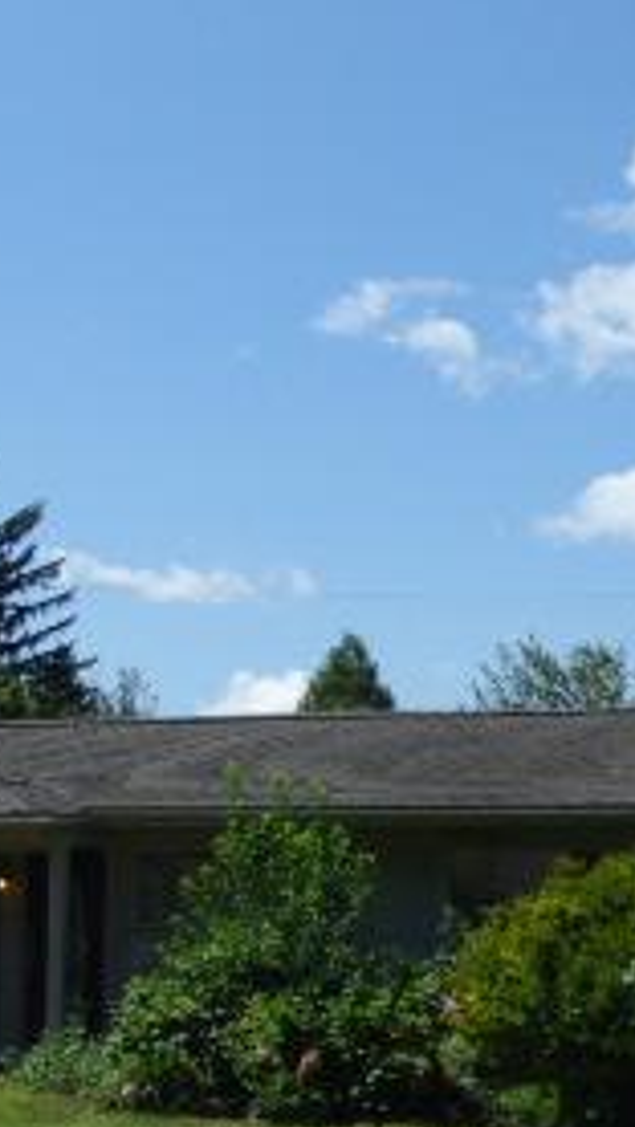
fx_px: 2333
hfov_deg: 14.6
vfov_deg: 27.1
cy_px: 700
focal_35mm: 78
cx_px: -261
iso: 100
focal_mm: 5.53
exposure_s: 1/1600
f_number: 3.3
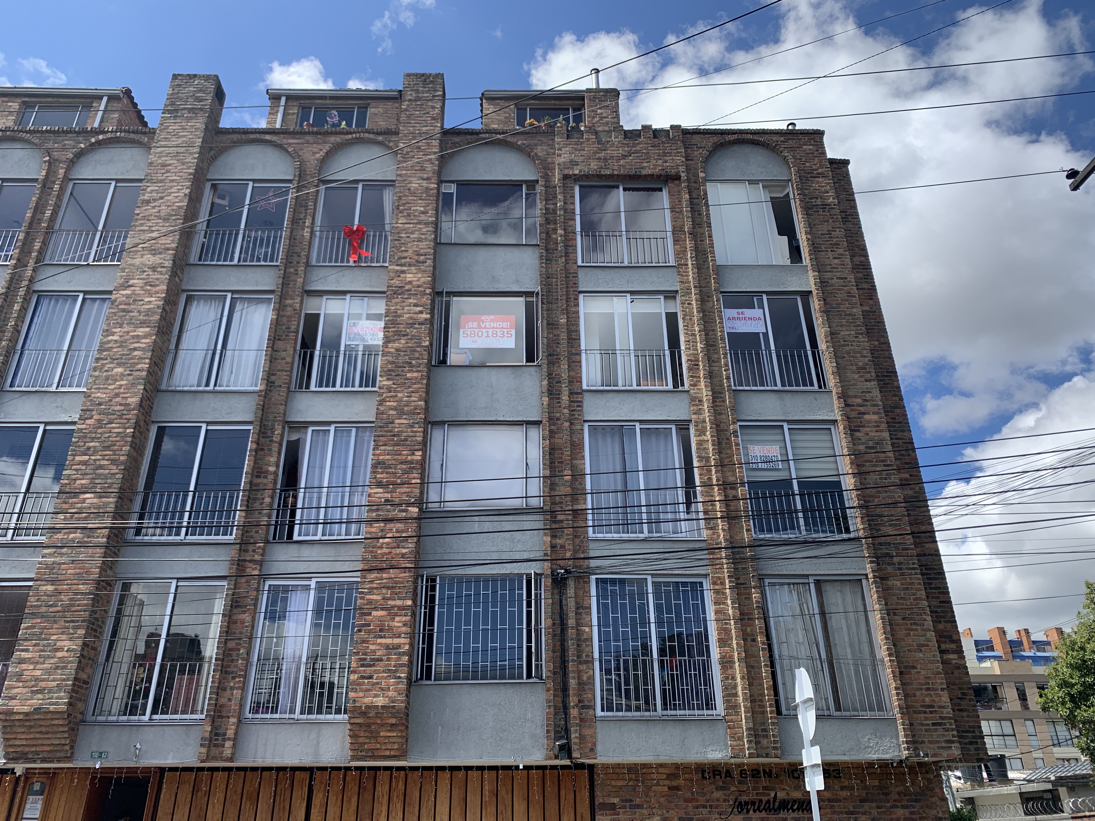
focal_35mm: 26
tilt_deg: +25.6
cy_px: 410
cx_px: 548
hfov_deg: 67.3
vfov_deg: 53.1
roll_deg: +0.0
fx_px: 822
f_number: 1.8
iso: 25
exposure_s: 1/1661
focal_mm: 4.25
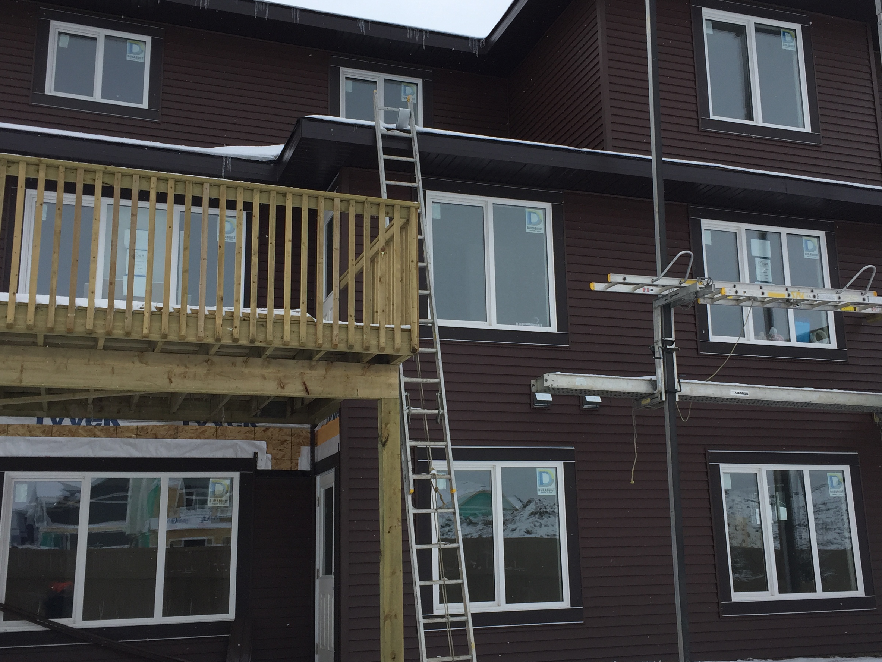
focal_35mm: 40
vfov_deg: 36.0
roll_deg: +2.5
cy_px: 330
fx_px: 1019
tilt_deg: +11.8
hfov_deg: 46.8
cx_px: 467
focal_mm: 4.15
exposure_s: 1/2198
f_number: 2.2
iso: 32
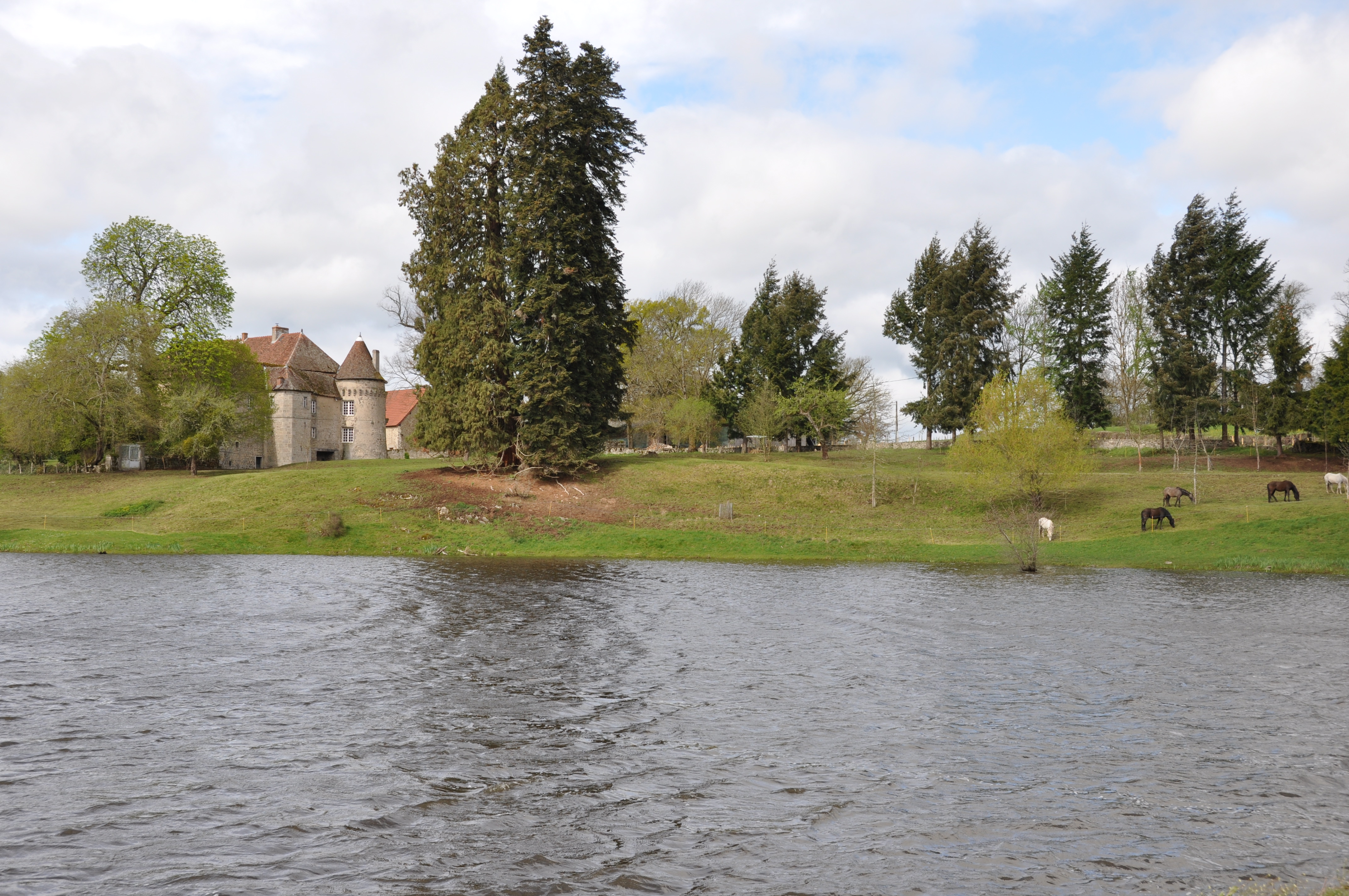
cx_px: 674
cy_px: 448
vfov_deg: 28.0
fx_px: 1796
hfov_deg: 41.2
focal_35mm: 48
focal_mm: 32
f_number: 9
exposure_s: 1/320
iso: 200
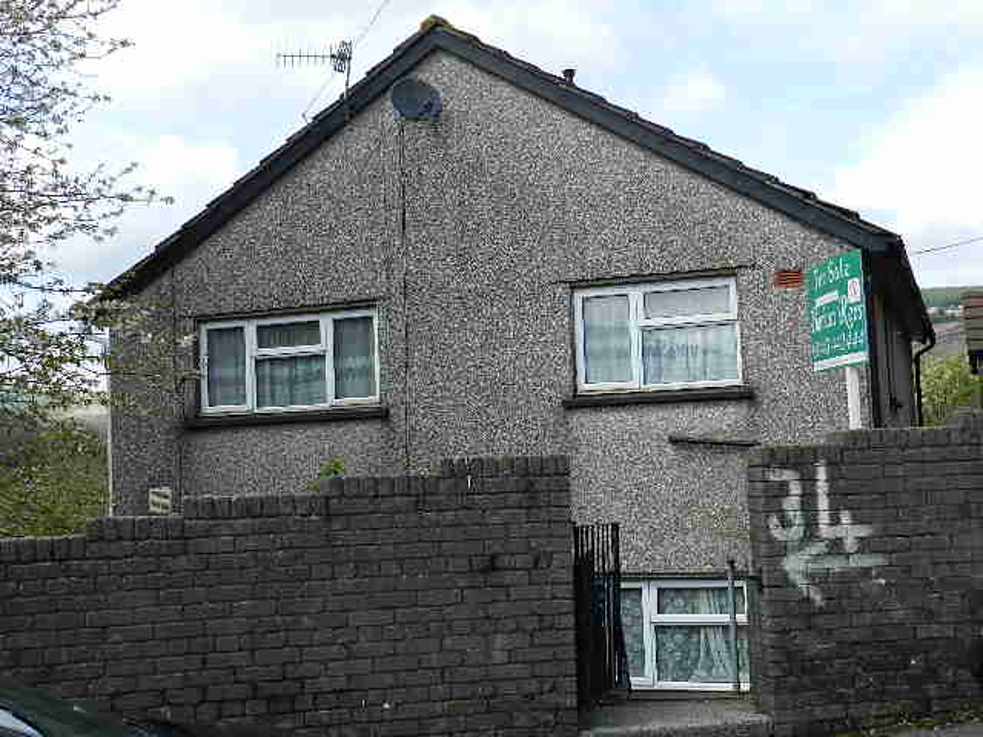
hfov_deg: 41.2
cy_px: 368
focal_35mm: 46
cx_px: 492
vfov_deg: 31.5
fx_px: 1306
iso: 160
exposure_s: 1/800
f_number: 4.2
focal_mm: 8.1
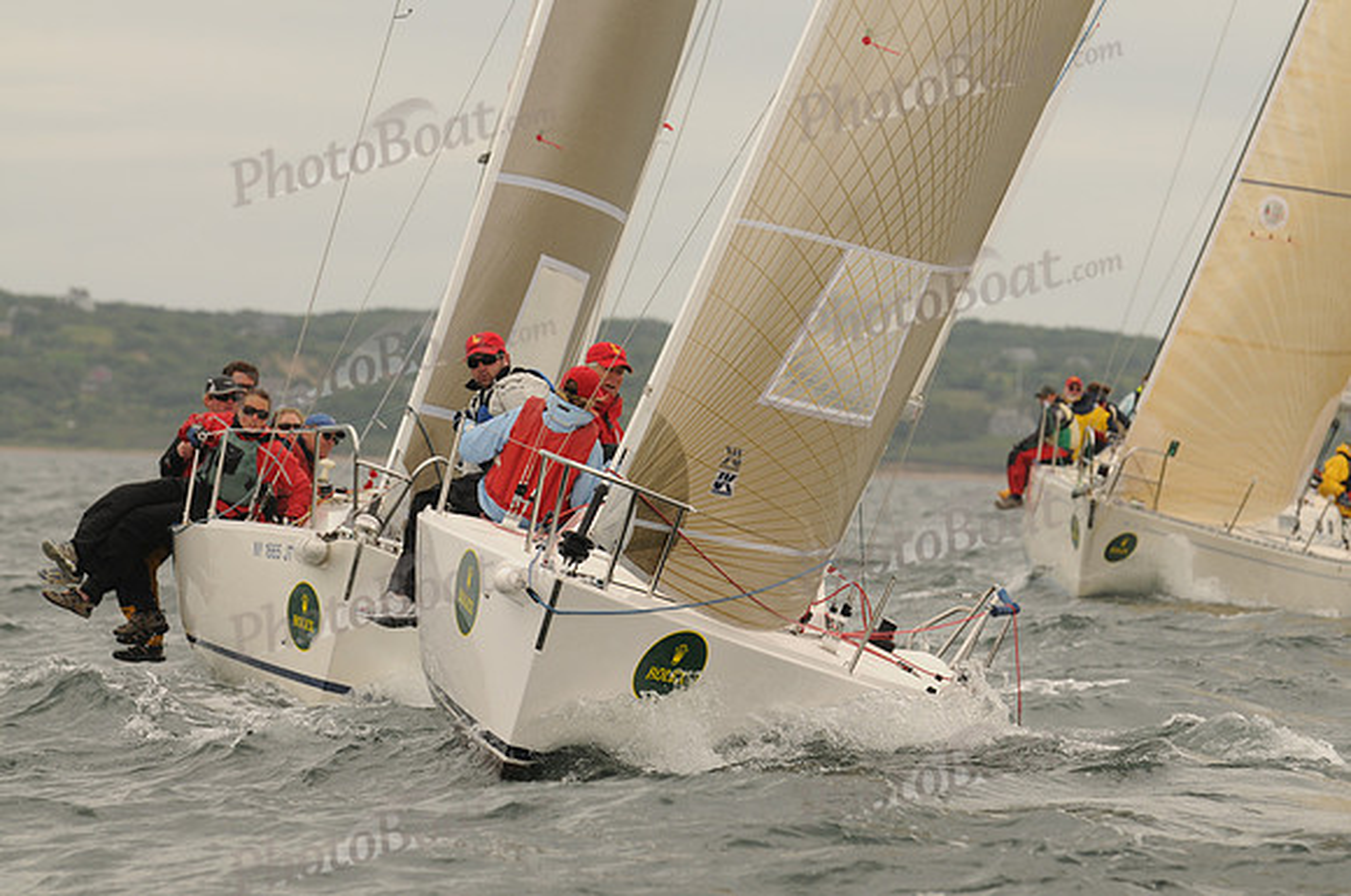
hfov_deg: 6.9
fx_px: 11243
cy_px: 448
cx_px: 676
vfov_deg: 4.6
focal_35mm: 300
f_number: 6.3
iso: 200
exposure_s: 1/640
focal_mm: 200
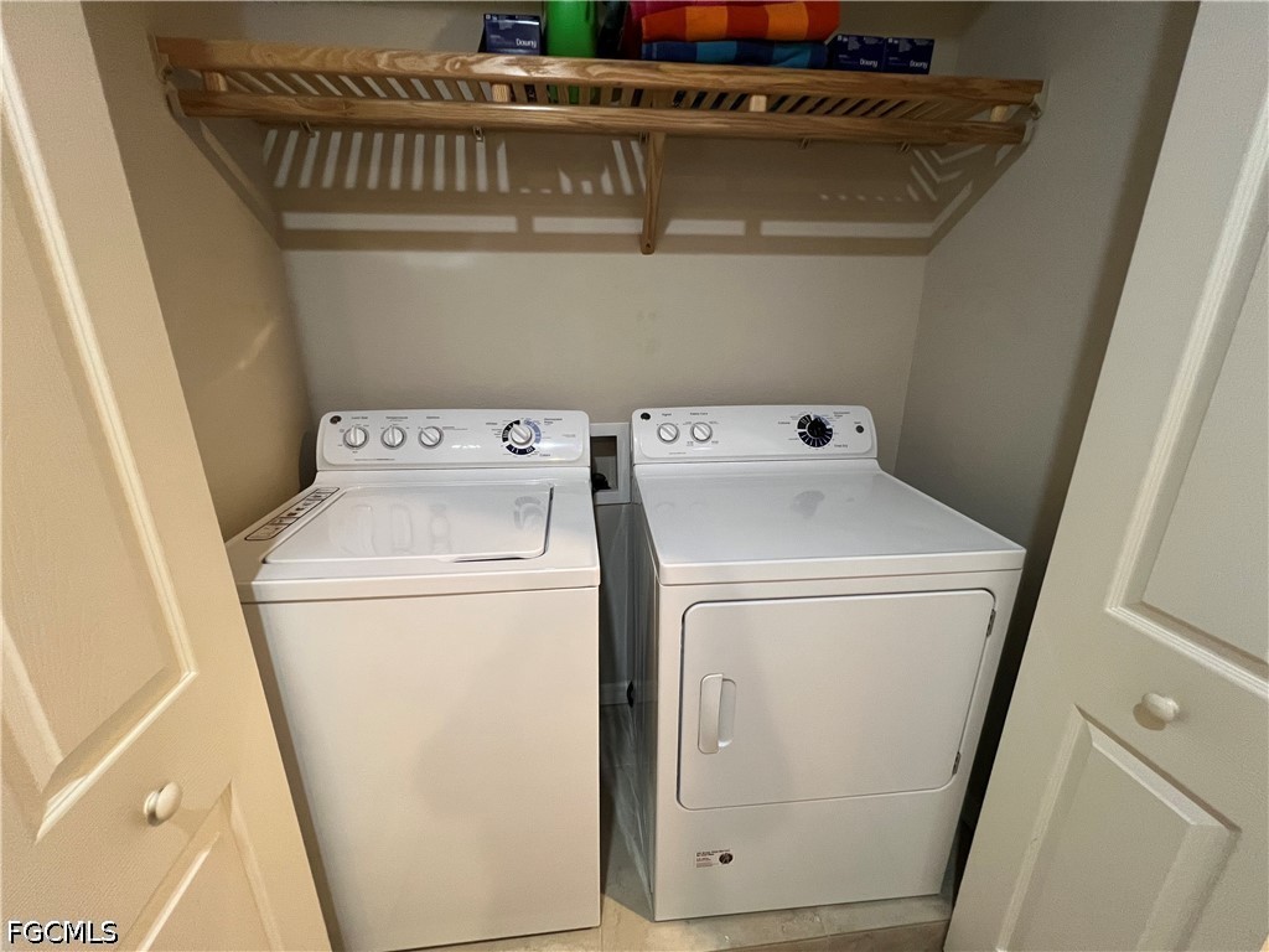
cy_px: 476
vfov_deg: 89.9
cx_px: 634
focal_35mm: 13
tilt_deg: -17.9
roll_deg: +0.2
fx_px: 477
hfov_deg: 106.2
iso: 320
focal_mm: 1.57
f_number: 1.8
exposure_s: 1/60
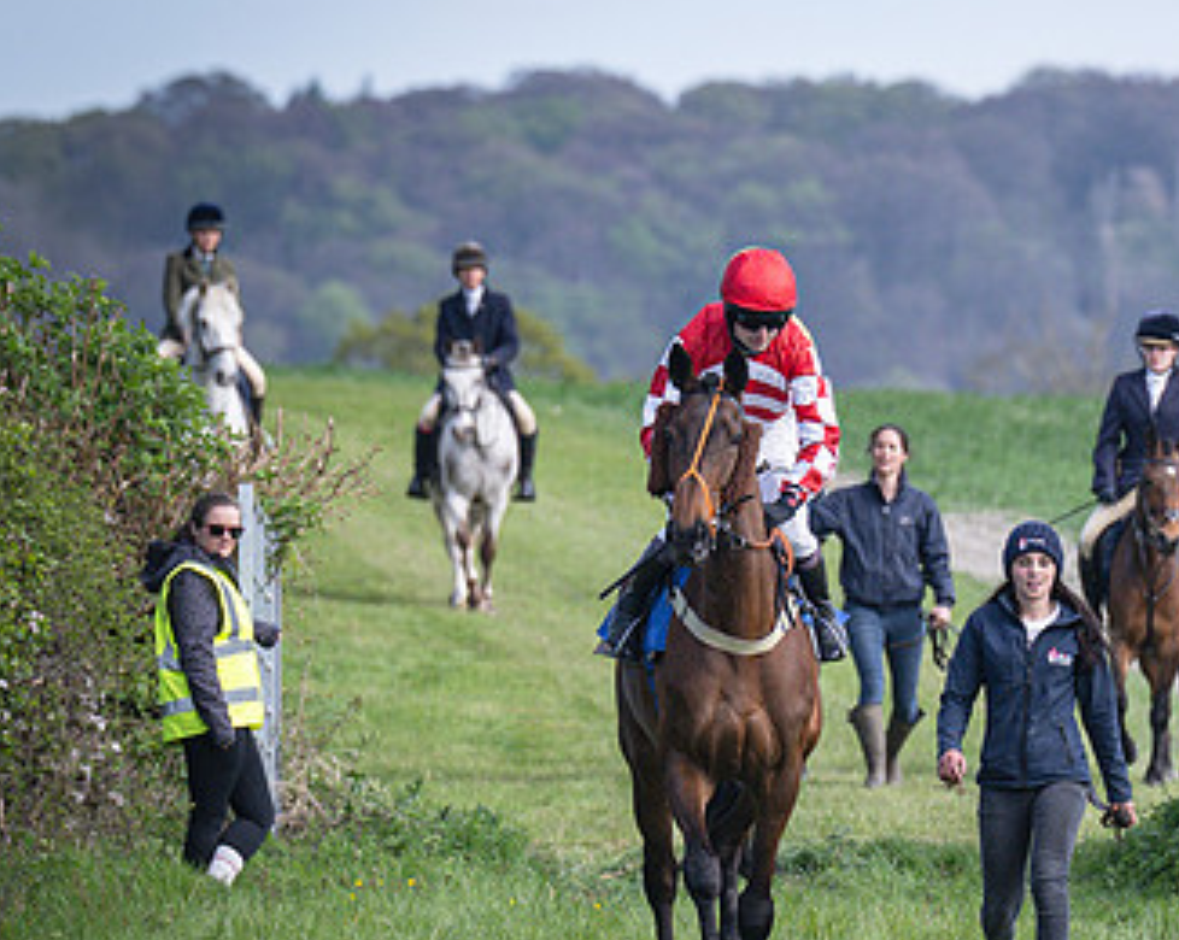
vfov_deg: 2.2
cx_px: 707
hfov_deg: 2.7
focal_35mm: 717
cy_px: 673
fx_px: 24989
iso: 400
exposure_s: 1/2000
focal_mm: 200
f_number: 4
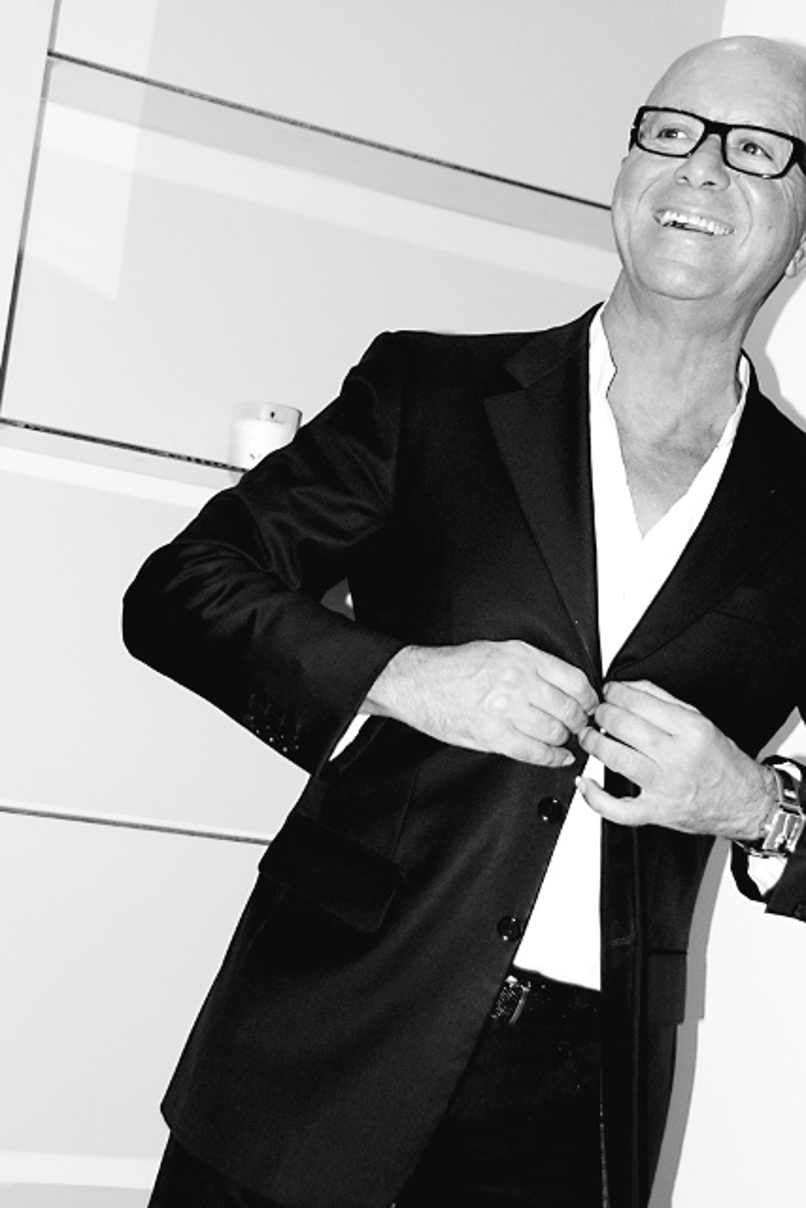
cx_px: 403
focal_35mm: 54
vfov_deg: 36.9
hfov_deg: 25.1
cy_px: 604
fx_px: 1812
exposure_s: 1/60
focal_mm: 36
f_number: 4.2
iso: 200
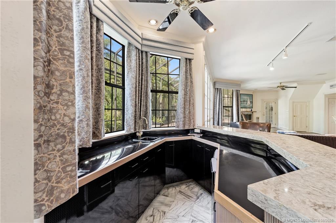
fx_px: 131
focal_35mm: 14
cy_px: 112
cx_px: 168
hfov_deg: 104.3
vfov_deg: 81.2
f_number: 9
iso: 250
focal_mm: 14
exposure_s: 1/13
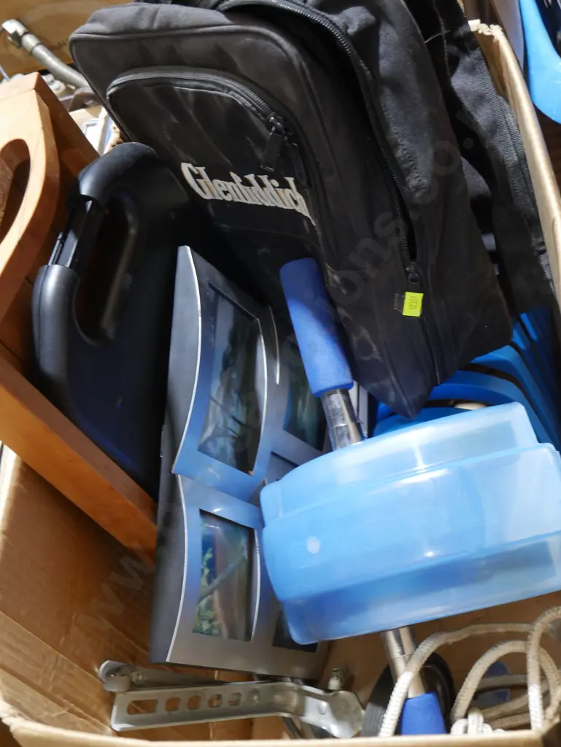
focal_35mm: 46
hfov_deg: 31.5
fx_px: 993
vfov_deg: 41.2
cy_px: 374
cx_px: 280
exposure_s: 1/60
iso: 1600
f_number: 5.1
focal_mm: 23
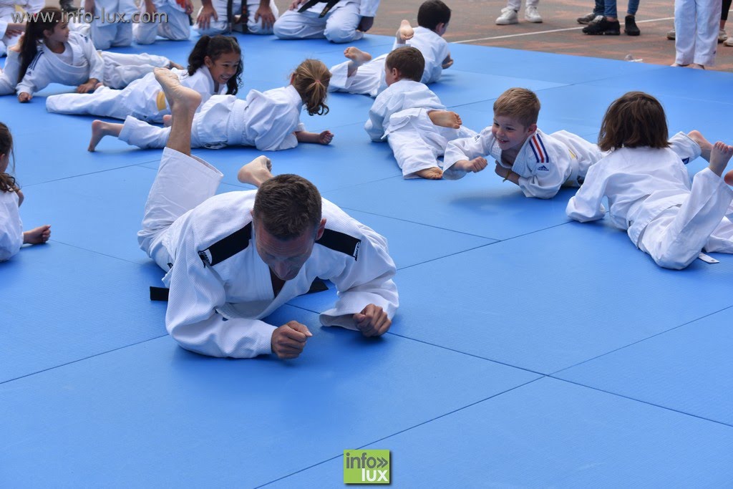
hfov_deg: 27.0
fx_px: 1527
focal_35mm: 75
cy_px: 244
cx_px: 366
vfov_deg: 18.2
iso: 100
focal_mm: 50
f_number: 5.6
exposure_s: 1/500
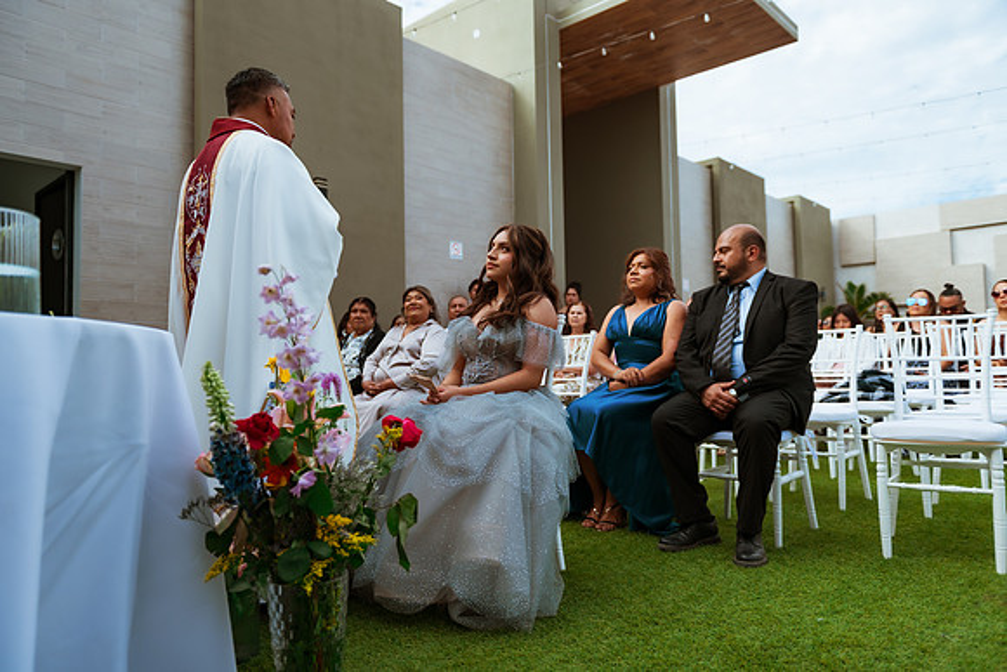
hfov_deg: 71.6
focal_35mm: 25
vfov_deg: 51.4
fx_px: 698
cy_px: 336
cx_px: 504
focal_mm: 24
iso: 100
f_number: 2.8
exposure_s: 1/1250
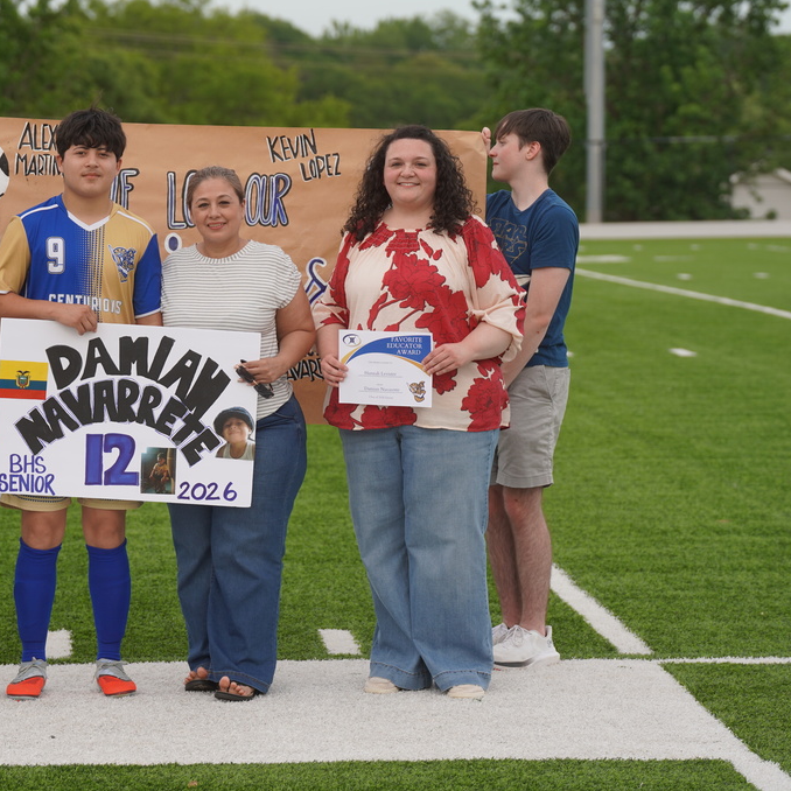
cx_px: 230
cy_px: 394
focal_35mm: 140
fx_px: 3619
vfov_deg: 12.5
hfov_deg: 12.4
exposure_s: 1/250
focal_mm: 109
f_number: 4
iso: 100
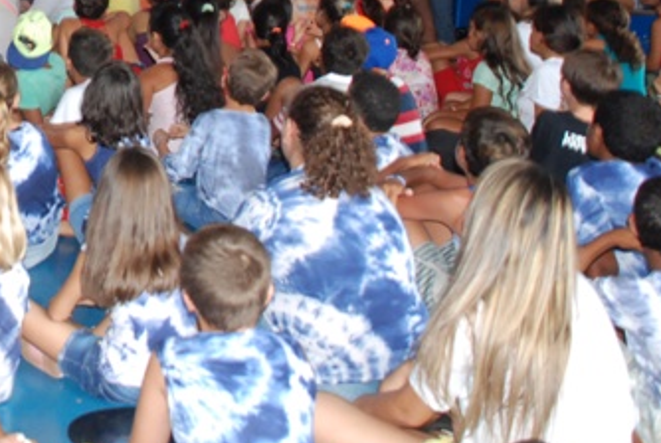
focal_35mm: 79
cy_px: -74
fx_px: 1453
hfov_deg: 23.7
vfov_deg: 16.7
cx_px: -101
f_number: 3.8
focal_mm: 22
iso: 800
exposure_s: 1/15
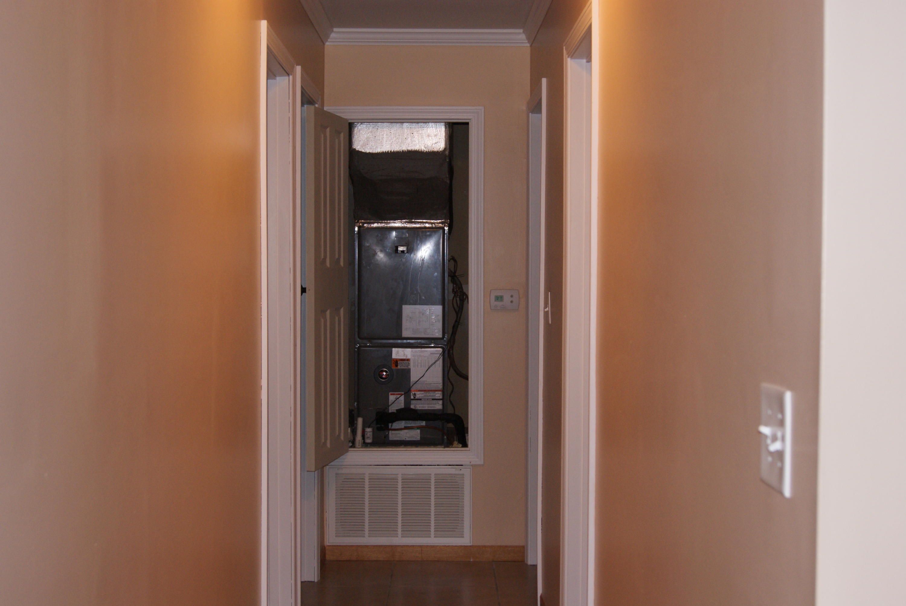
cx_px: 453
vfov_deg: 25.8
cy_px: 303
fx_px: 1323
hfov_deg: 37.8
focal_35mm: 52
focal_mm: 35
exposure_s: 1/60
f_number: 5.6
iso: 400
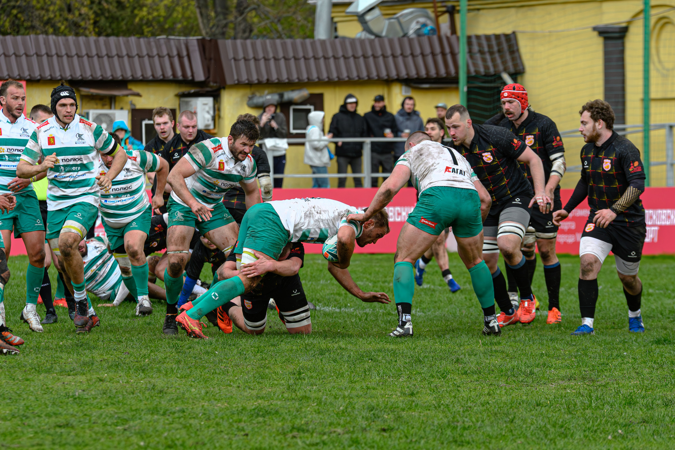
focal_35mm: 282
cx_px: 295
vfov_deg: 4.9
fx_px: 5295
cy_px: 266
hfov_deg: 7.3
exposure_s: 1/1000
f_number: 5.6
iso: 1000
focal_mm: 200
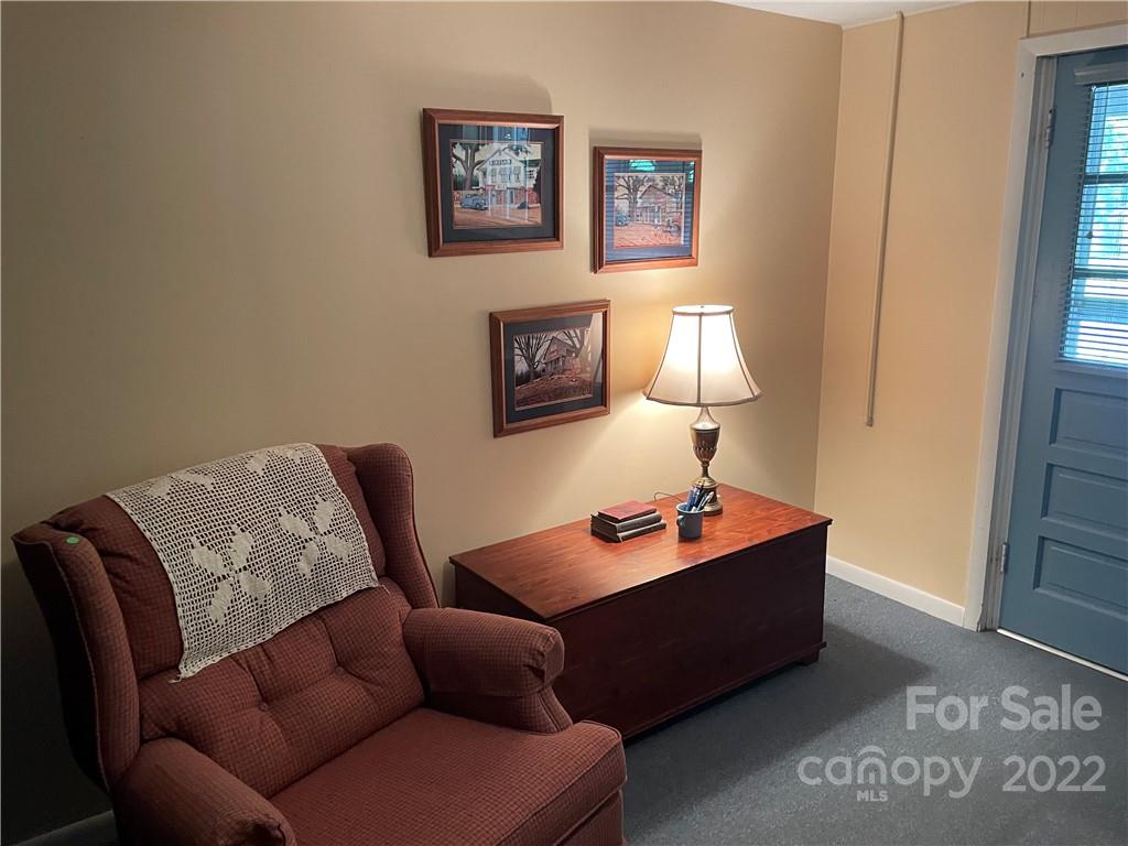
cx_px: 564
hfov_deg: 67.3
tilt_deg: -10.6
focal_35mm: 26
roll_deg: +2.1
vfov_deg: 53.1
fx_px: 847
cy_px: 423
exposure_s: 1/60
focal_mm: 4.2
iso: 320
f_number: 1.6
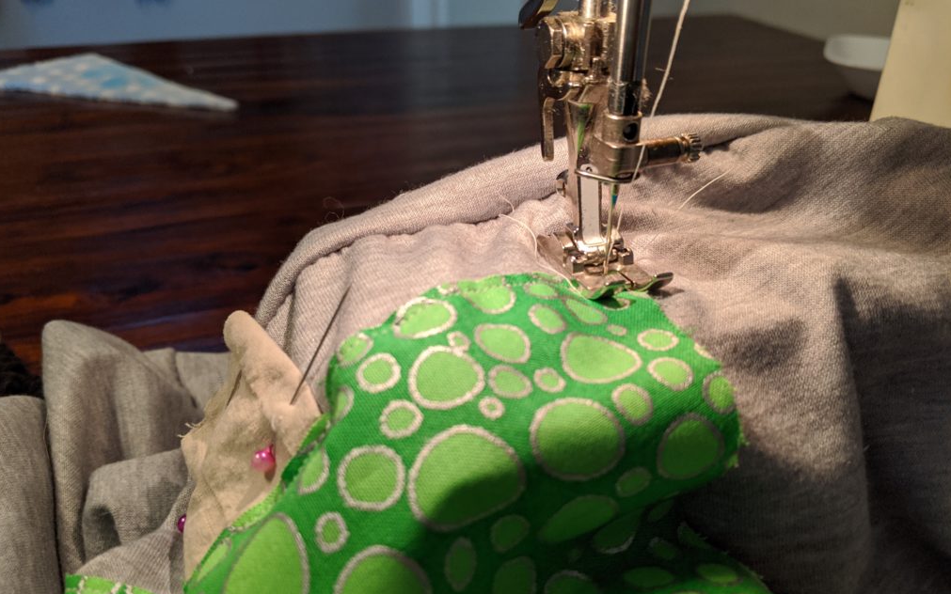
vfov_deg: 43.1
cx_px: 472
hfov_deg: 64.6
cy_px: 331
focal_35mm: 29
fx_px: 752
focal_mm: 4.44
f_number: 1.8
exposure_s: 1/40
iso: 178
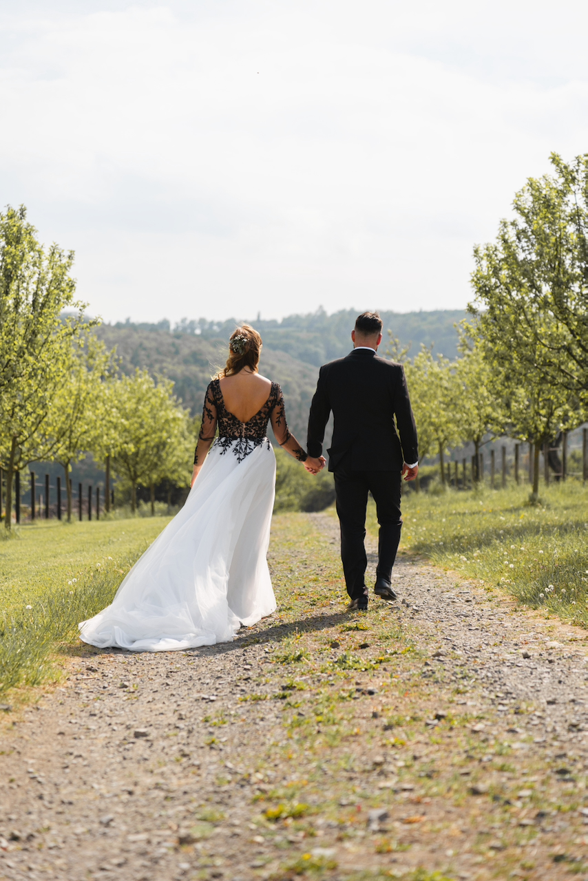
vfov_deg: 27.0
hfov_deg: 18.2
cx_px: 294
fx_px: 1836
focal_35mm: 75
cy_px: 440
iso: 100
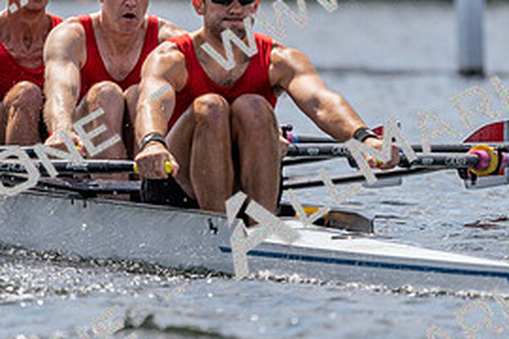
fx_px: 12795
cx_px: 64
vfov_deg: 1.5
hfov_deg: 2.3
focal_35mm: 905
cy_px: 103
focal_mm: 422
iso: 320
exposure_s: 1/2000
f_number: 6.3
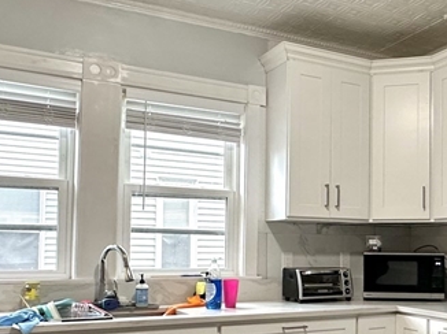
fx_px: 568
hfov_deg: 42.1
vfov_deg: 32.4
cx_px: 317
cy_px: 234
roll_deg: -0.1
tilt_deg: +3.8
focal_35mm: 44
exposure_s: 1/60
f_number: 2.2
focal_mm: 2.22
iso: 200
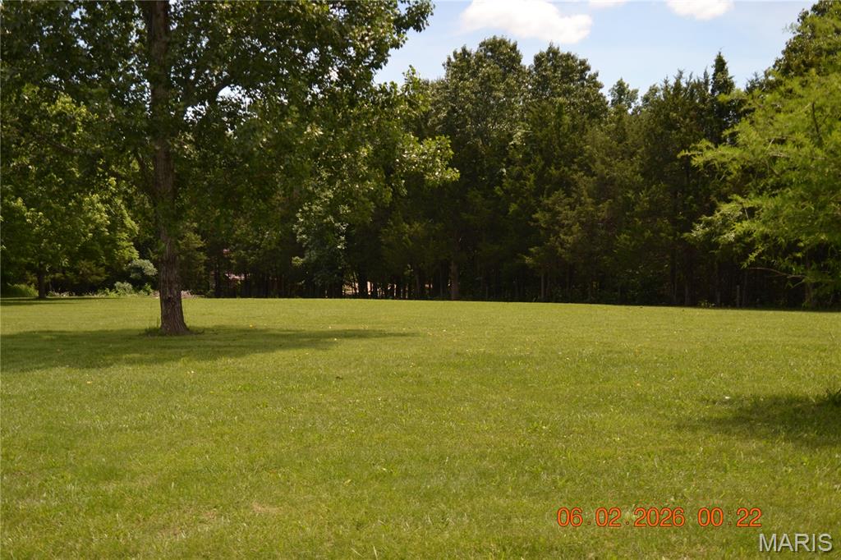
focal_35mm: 44
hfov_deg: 45.0
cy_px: 280
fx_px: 1016
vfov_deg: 30.8
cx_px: 420
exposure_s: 1/200
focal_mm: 29
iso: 100
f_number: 4
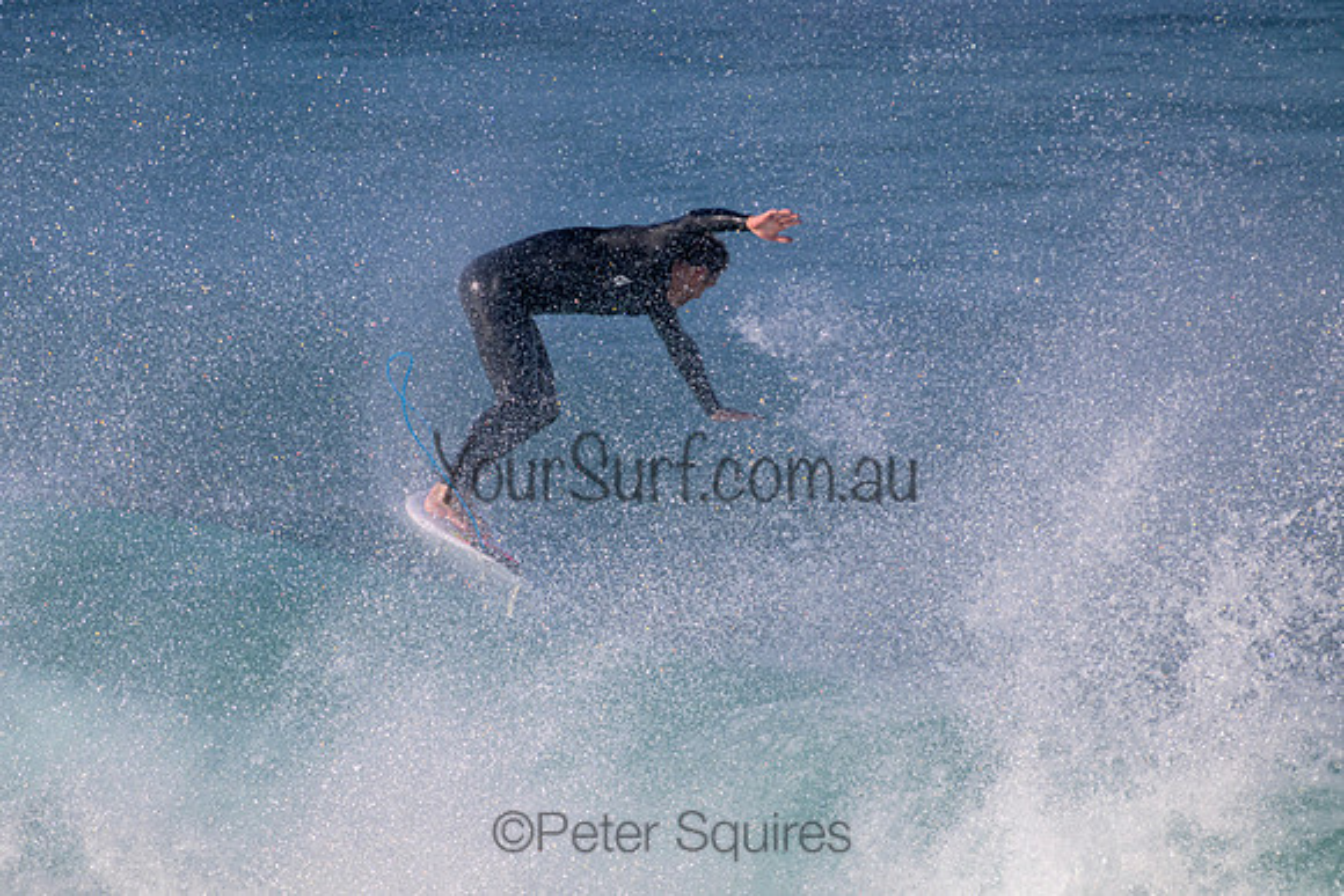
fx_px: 35116
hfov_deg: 2.2
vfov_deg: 1.5
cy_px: 527
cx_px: 554
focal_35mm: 940
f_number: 11
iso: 1100
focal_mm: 800
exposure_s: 1/2000
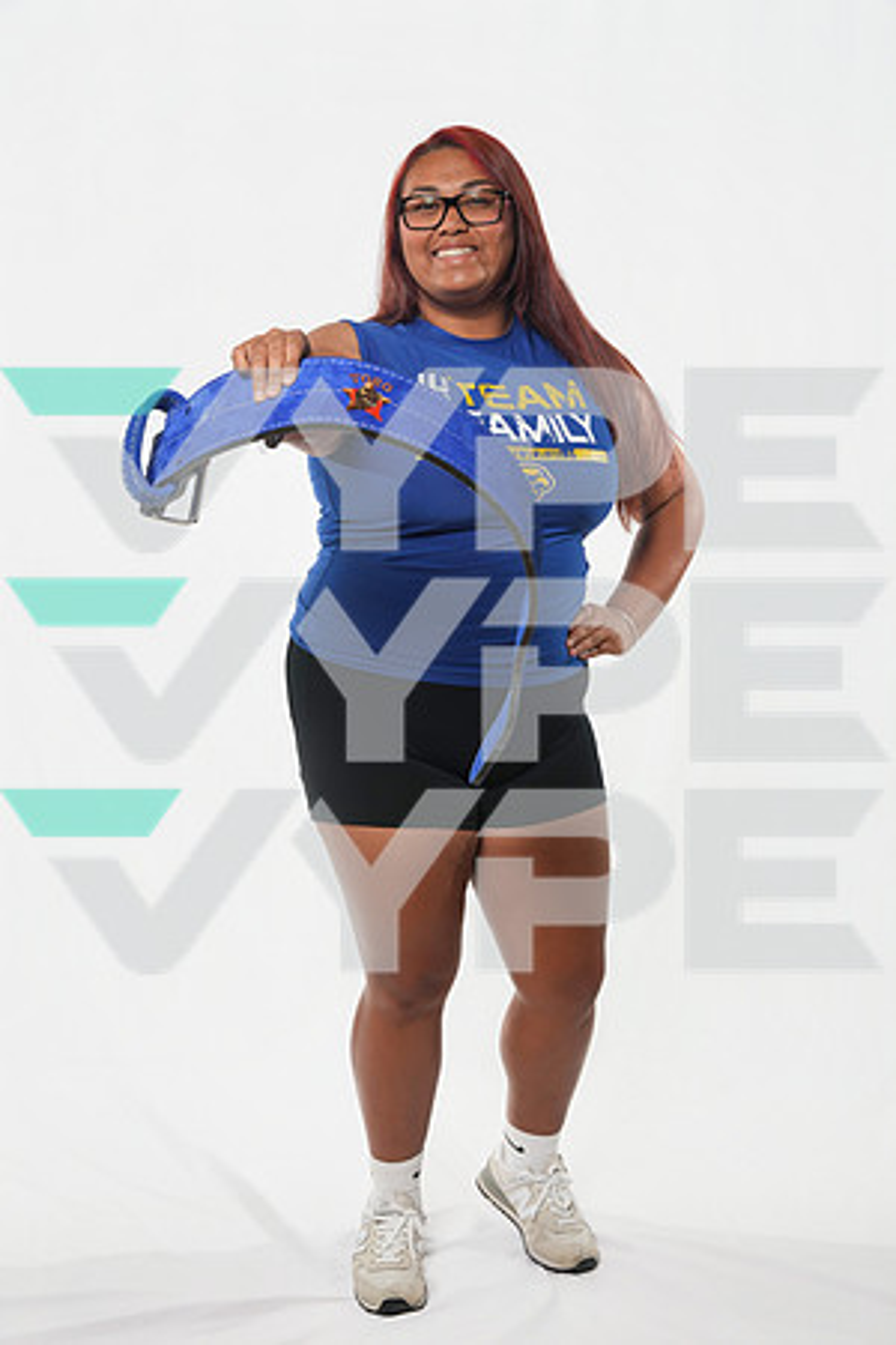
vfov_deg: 37.5
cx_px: 448
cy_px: 672
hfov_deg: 25.5
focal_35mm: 53
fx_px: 1982
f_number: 8
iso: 500
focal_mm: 53.1
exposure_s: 1/125
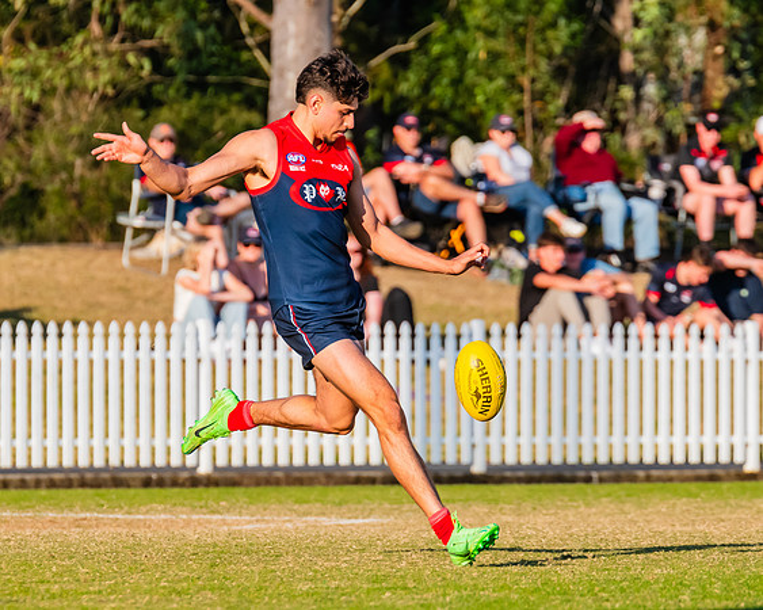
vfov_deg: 2.3
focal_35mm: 676
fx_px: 15257
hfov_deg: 2.9
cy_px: 311
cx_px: 411
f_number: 9
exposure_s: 1/1250
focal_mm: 420
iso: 800
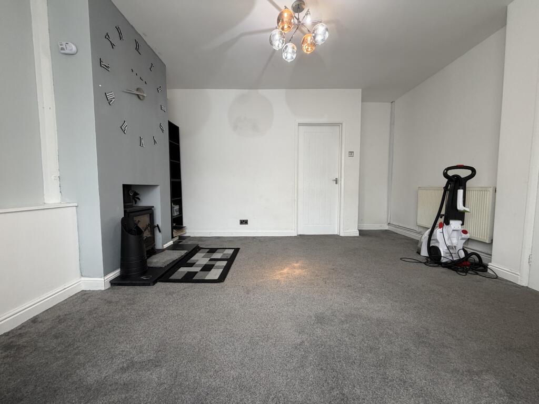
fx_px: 218
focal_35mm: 14
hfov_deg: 102.1
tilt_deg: -2.8
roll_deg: +0.0
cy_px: 202
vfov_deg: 85.7
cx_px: 270
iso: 160
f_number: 2.2
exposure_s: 1/50
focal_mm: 2.22
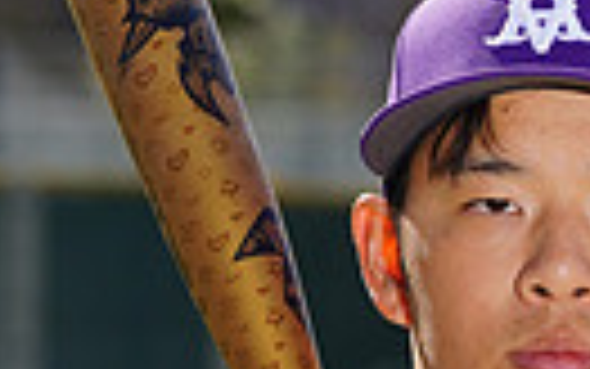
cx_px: 619
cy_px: 765
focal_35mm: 860
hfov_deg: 2.4
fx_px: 13834
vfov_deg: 1.5
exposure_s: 1/250
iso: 100
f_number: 10
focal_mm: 190
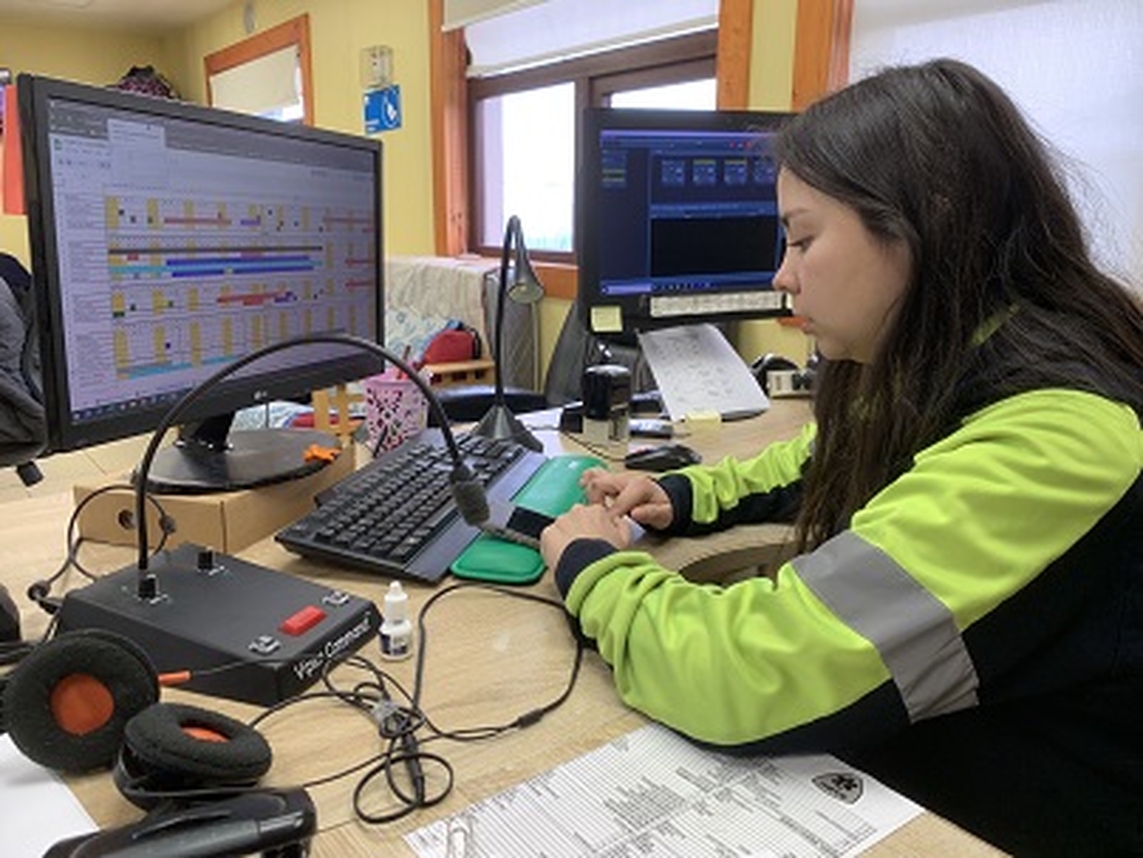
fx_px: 859
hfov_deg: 67.3
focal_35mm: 26
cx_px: 572
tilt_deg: -11.7
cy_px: 429
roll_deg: -0.8
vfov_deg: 53.1
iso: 64
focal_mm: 4.25
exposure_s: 1/50
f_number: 1.8
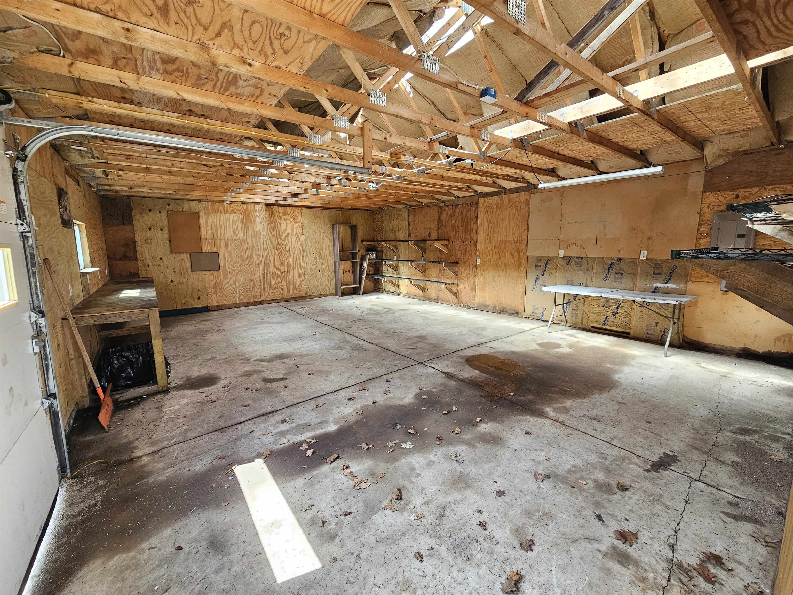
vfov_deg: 89.9
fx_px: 298
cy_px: 298
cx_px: 396
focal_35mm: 13
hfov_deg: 106.2
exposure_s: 1/60
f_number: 2.2
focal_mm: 2.2
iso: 80
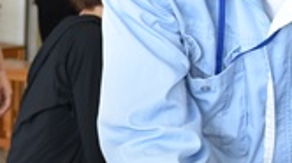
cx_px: 18
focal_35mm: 197
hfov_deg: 10.9
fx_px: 1524
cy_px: 173
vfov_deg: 6.1
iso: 800
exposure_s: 1/125
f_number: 5.6
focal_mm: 26
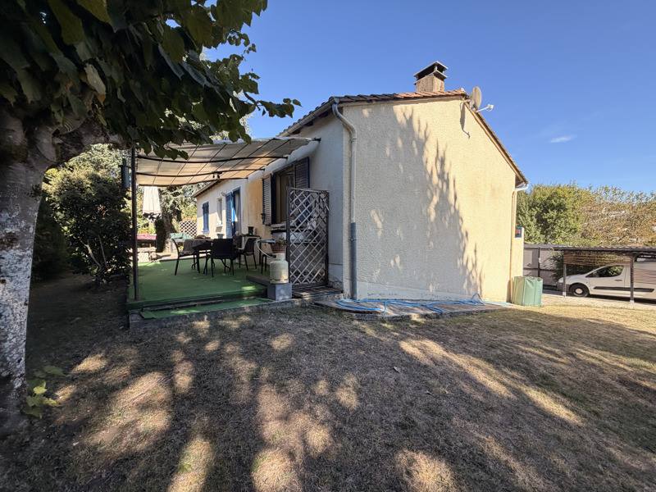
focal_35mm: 14
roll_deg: -1.4
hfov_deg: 102.1
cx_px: 328
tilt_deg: +2.1
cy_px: 246
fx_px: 265
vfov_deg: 85.7
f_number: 2.2
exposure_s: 1/502
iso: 50
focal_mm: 2.22
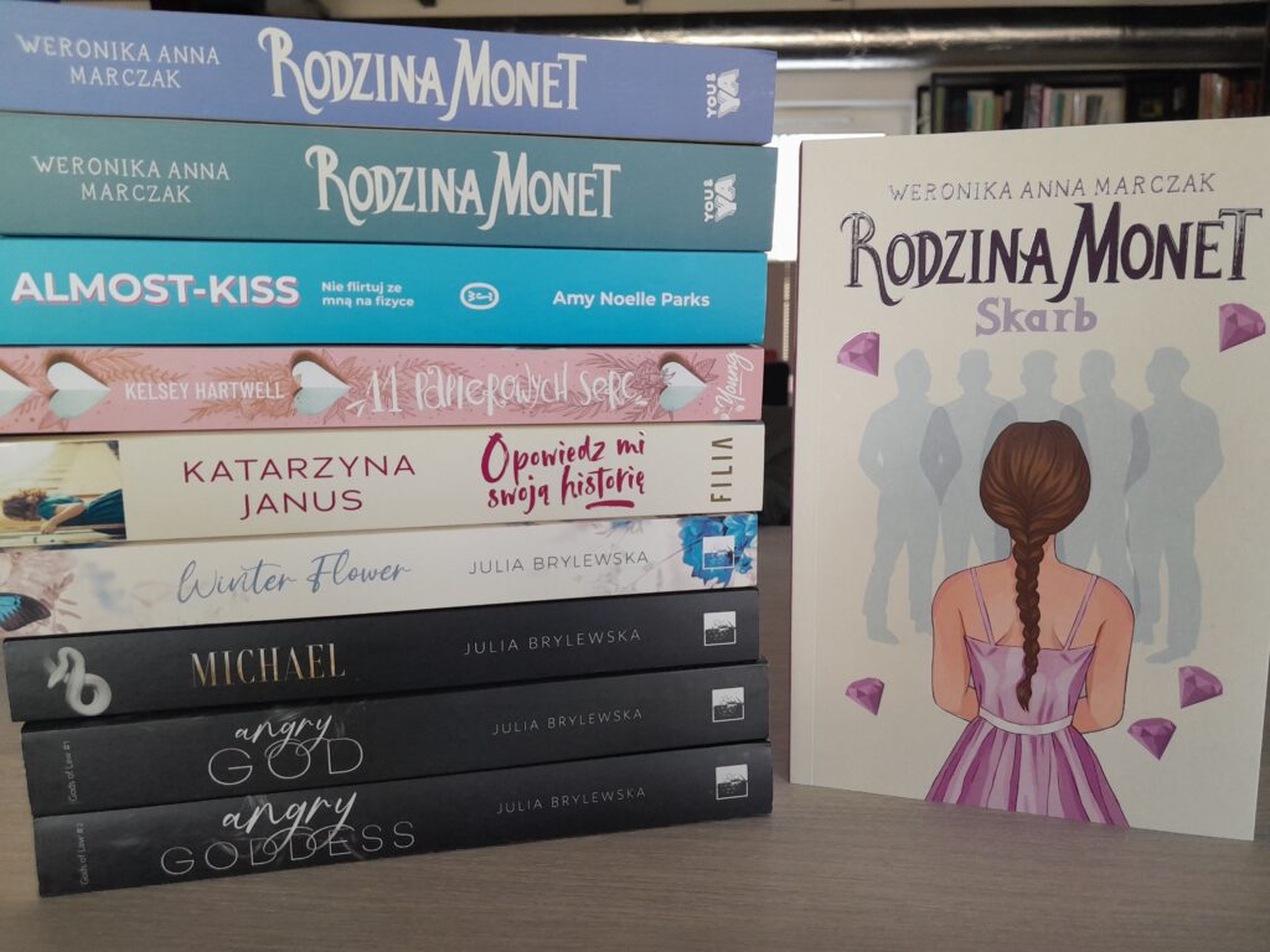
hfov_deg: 65.3
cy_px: 476
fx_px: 991
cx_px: 635
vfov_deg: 51.4
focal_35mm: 27
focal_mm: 4
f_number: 1.8
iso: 250
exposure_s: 1/50
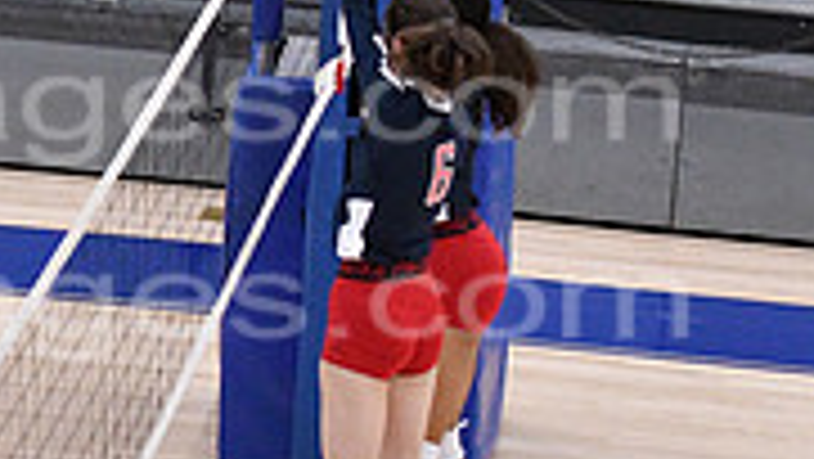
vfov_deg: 3.4
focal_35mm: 353
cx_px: -328
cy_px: 11
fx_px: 7623
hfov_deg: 6.1
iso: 6400
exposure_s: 1/1000
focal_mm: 70
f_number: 3.2
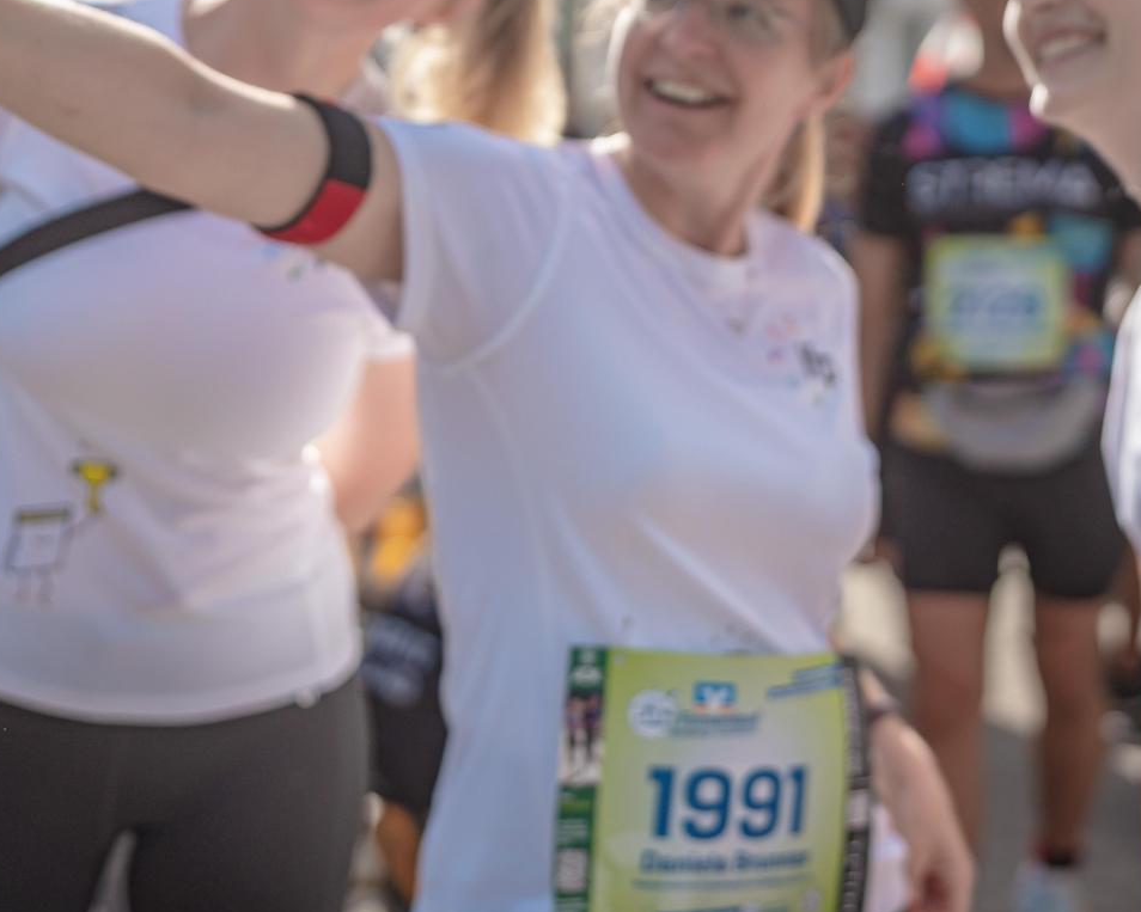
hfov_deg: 27.9
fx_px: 2296
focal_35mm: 68
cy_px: 307
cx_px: 500
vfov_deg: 22.4
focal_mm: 36
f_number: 2
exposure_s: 1/2500
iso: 125
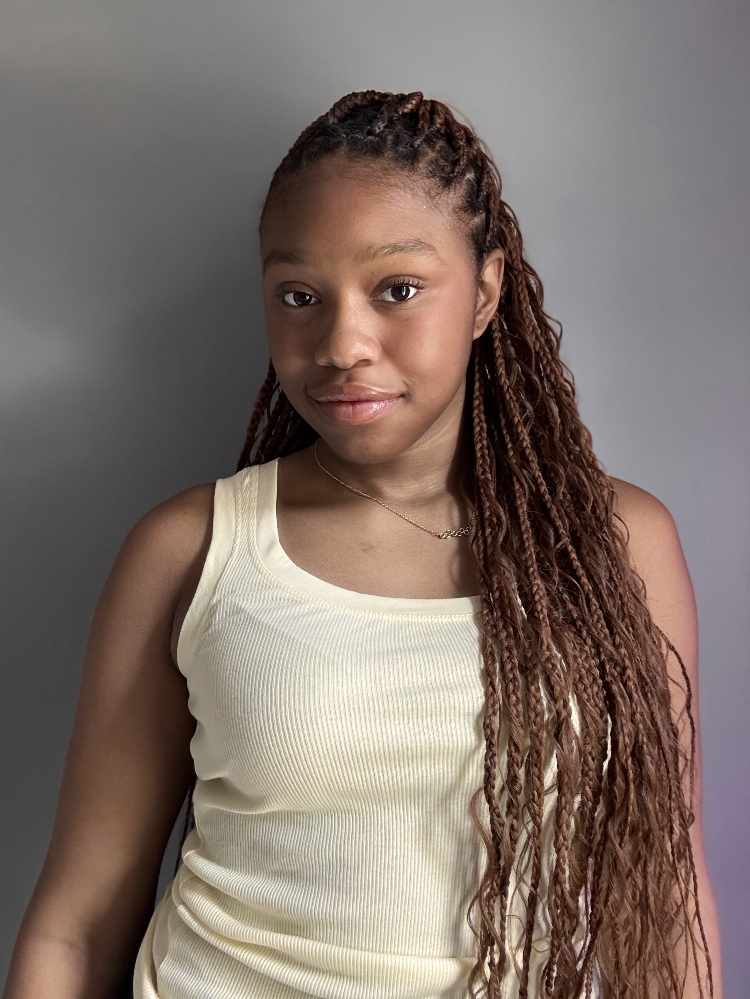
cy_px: 500
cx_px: 375
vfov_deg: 60.0
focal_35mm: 30
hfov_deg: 46.8
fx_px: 867
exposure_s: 1/44
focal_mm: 2.69
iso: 320
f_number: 1.9
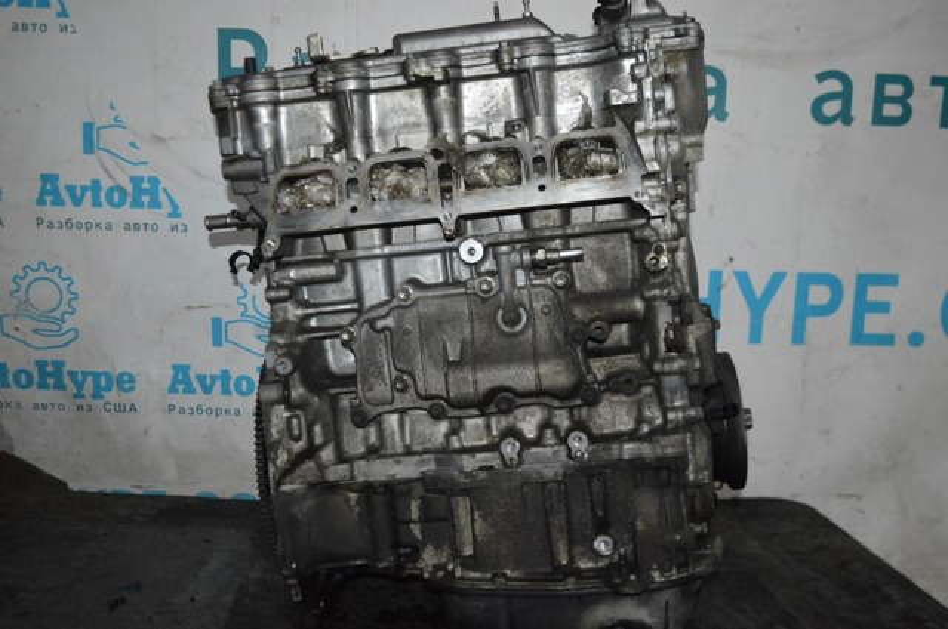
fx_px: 947
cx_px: 474
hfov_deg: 53.2
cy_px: 314
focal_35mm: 36
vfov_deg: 36.8
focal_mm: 24
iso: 3200
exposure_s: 1/60
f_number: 4
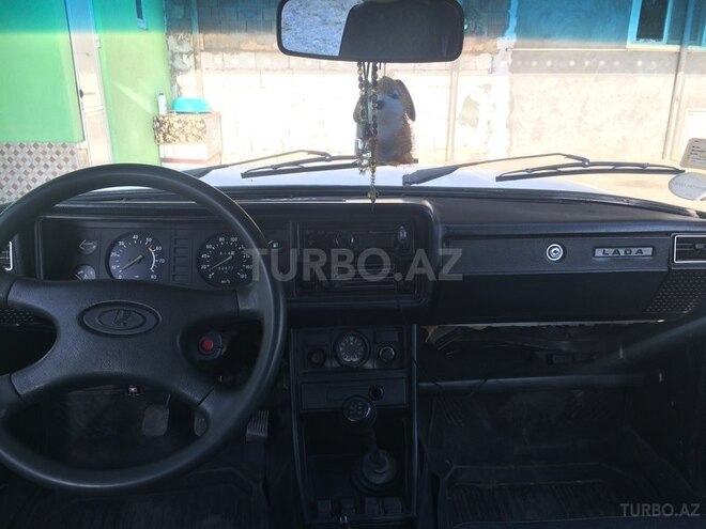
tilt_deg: -17.8
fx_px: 591
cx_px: 353
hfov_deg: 61.7
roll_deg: -1.4
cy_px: 264
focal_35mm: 29
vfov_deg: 48.2
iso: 32
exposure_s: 1/182
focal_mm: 4.15
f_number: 2.2
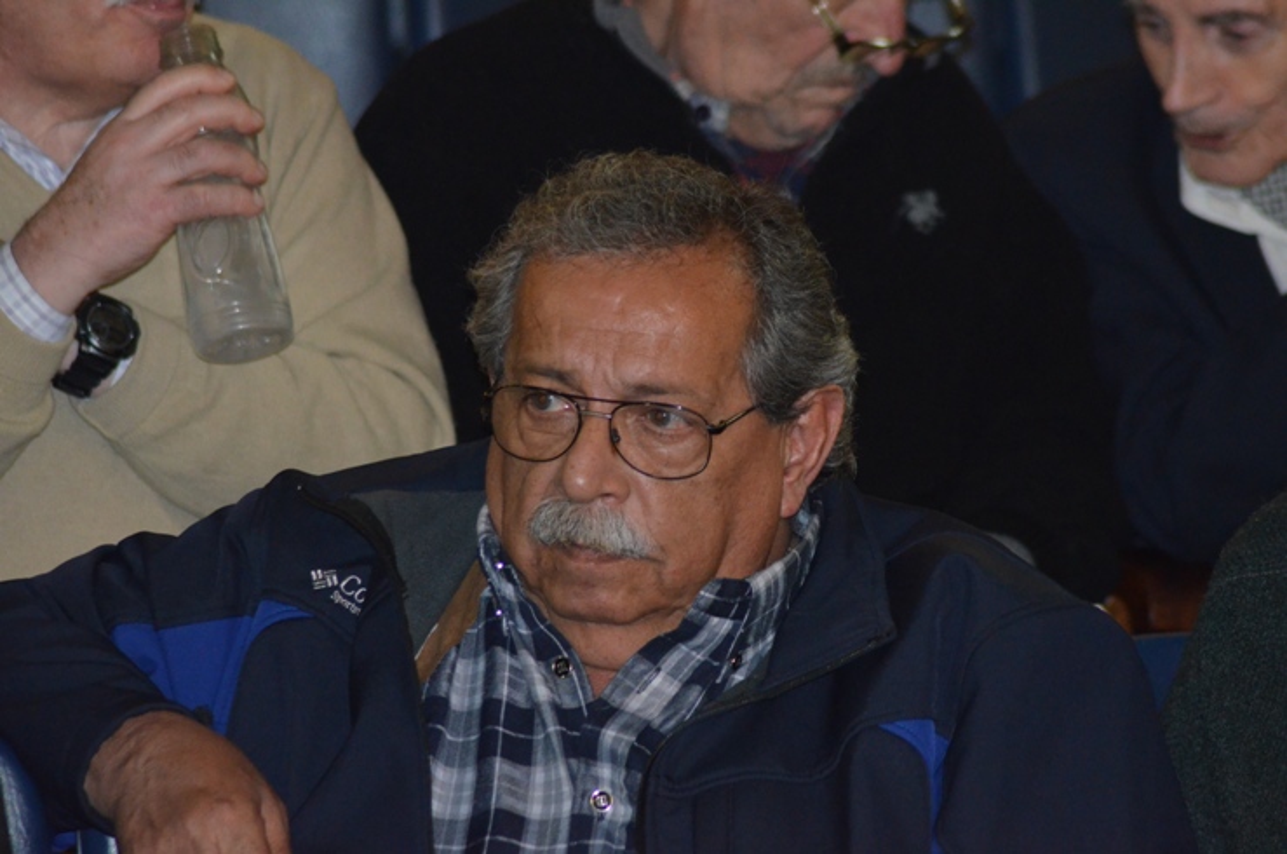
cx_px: 644
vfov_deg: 4.8
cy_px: 427
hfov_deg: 7.2
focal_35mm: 285
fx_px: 10171
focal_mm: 190
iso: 3200
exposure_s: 1/60
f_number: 4.8
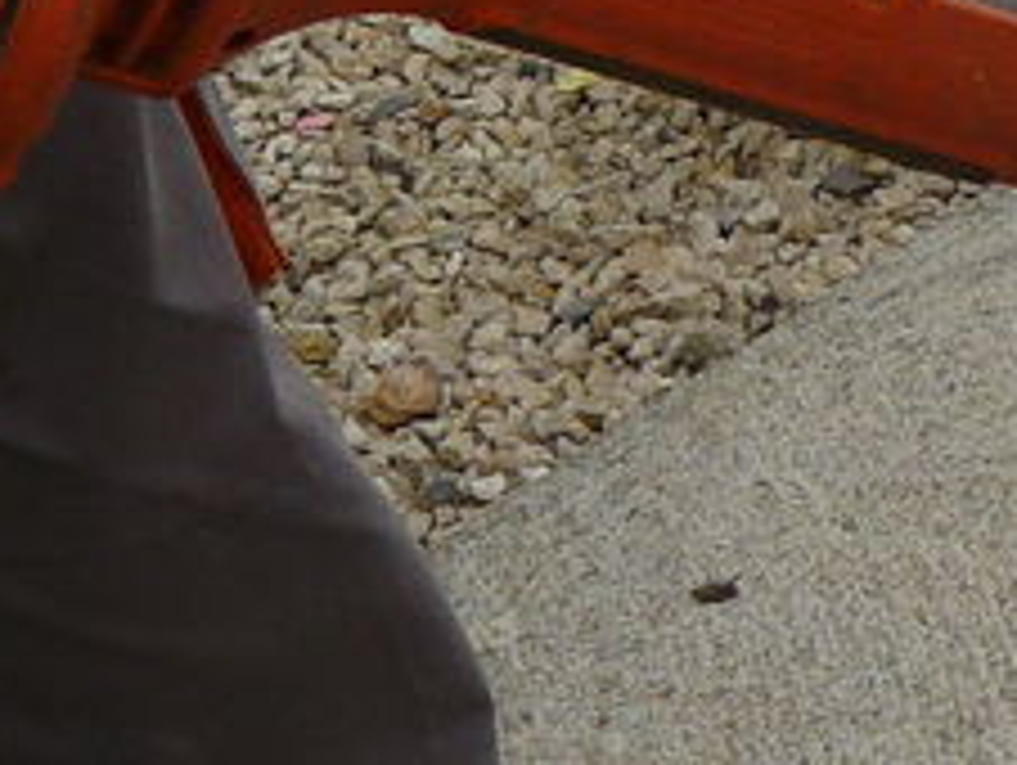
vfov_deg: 9.4
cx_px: 684
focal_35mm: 159
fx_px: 4676
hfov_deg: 12.4
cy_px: 436
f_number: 4.5
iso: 100
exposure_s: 1/250
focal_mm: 6
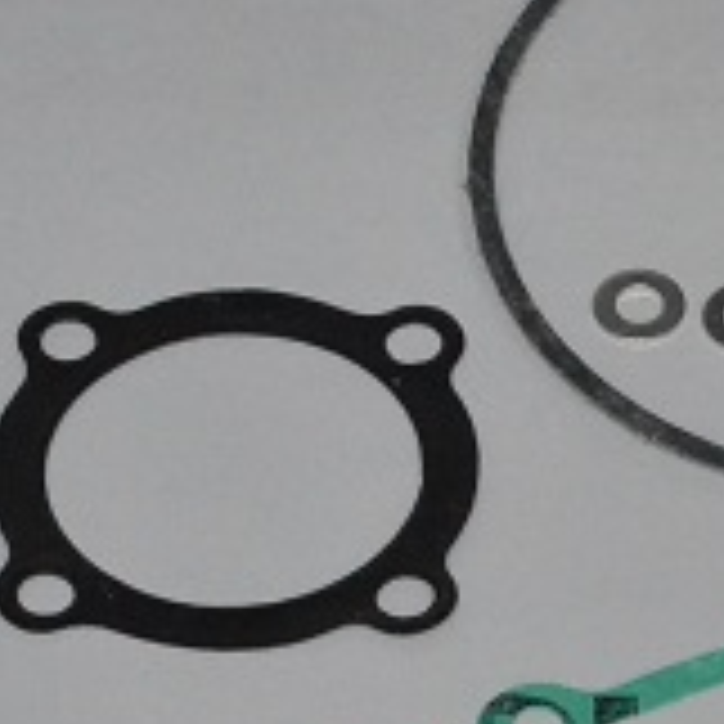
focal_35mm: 252
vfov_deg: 6.9
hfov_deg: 6.9
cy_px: 731
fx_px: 5963
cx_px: 854
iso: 6400
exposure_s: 1/160
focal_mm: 50
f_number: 11
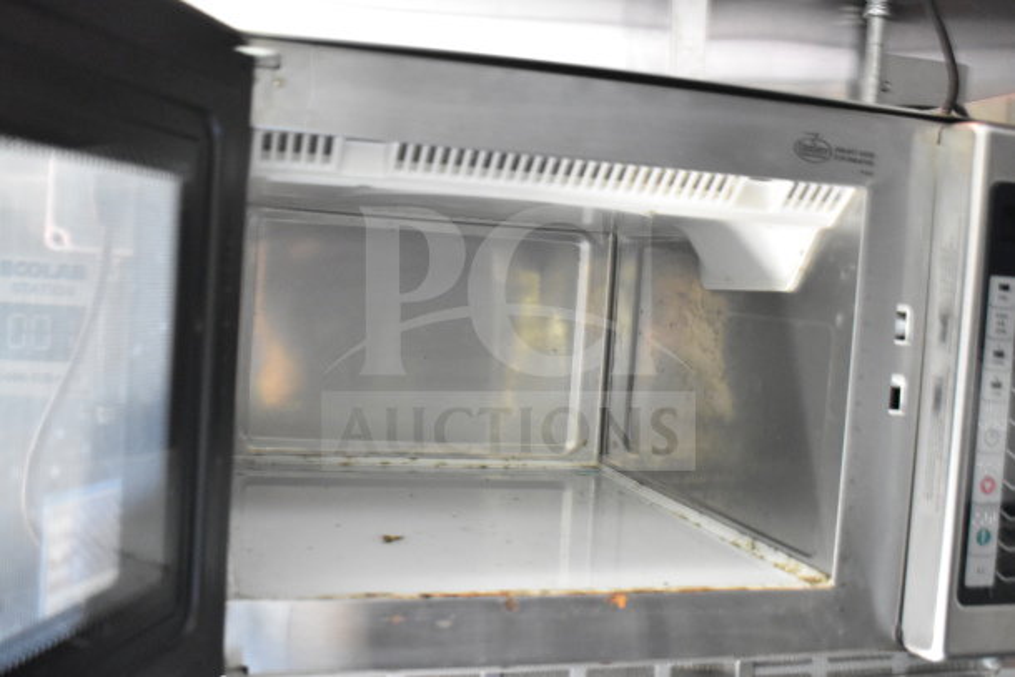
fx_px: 1057
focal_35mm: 38
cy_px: 338
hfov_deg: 51.3
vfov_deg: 35.5
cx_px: 508
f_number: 4
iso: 5600
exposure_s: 1/40
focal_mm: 25
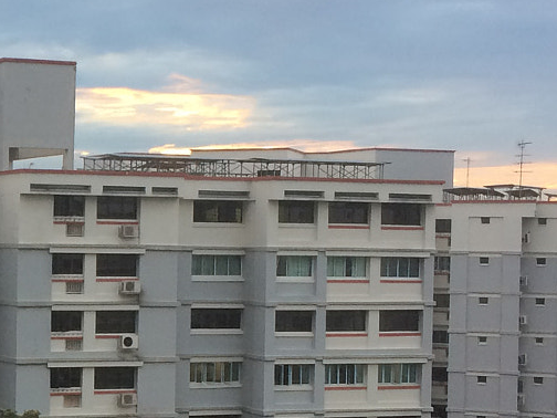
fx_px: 1480
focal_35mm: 92
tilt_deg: -1.6
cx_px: -119
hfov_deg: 19.9
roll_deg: -0.9
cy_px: 276
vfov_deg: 16.0
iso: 40
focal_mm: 4.15
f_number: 2.2
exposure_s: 1/33
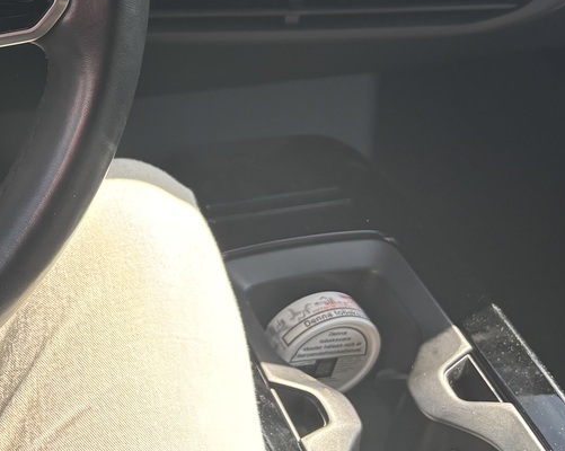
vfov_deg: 20.0
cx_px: -108
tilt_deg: -29.3
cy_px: -41
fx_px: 1220
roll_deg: +2.6
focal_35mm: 73
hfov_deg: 23.8
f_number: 1.6
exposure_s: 1/198
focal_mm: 5.96
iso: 50
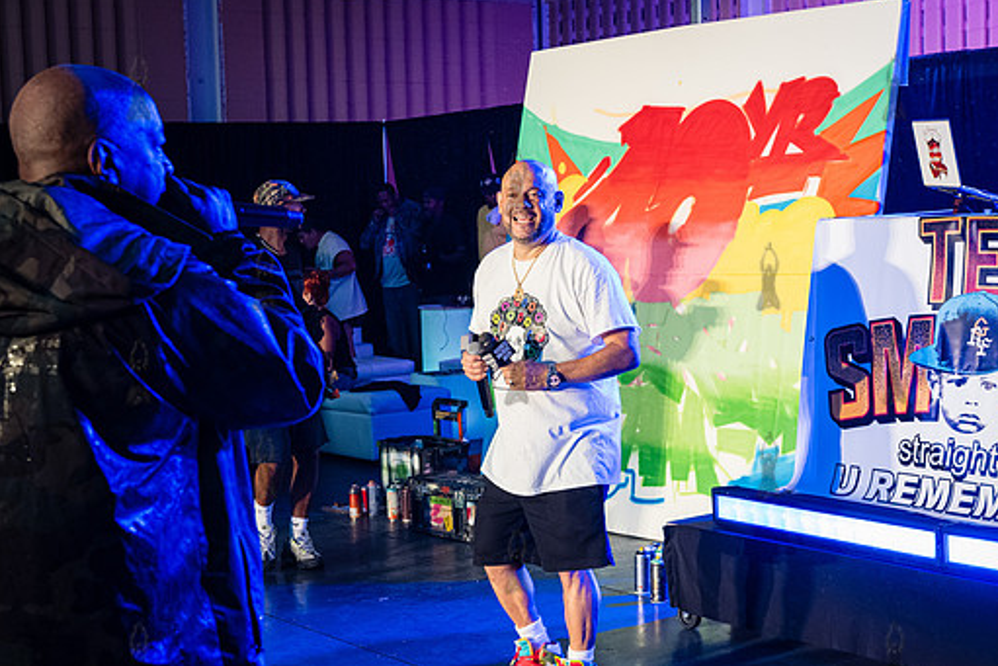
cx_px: 516
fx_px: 1636
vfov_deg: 23.0
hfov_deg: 33.9
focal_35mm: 59
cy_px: 370
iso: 6400
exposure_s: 1/160
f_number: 5.6
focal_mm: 52
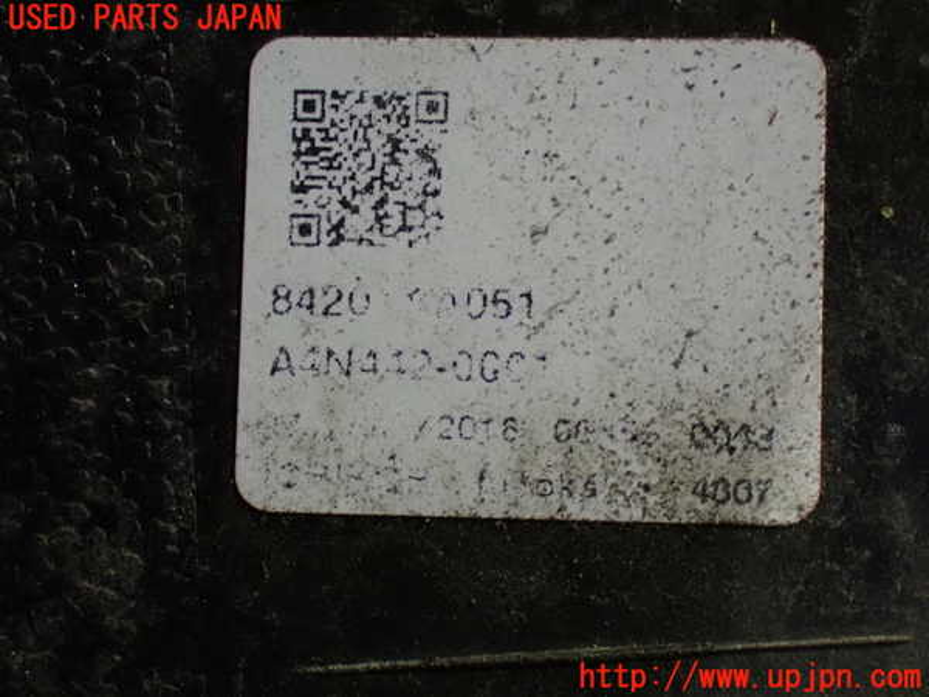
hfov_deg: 23.8
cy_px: 348
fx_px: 2201
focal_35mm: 82
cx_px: 464
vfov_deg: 18.0
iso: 1600
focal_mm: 14.62
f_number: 4.3
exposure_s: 1/50
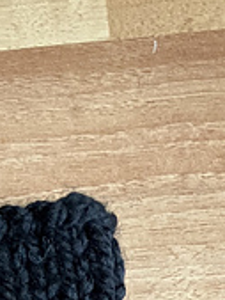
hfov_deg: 13.8
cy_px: 534
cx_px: 221
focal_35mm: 106
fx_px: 917
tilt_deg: -87.4
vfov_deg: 15.9
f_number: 1.8
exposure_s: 1/44
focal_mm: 3.99
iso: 320
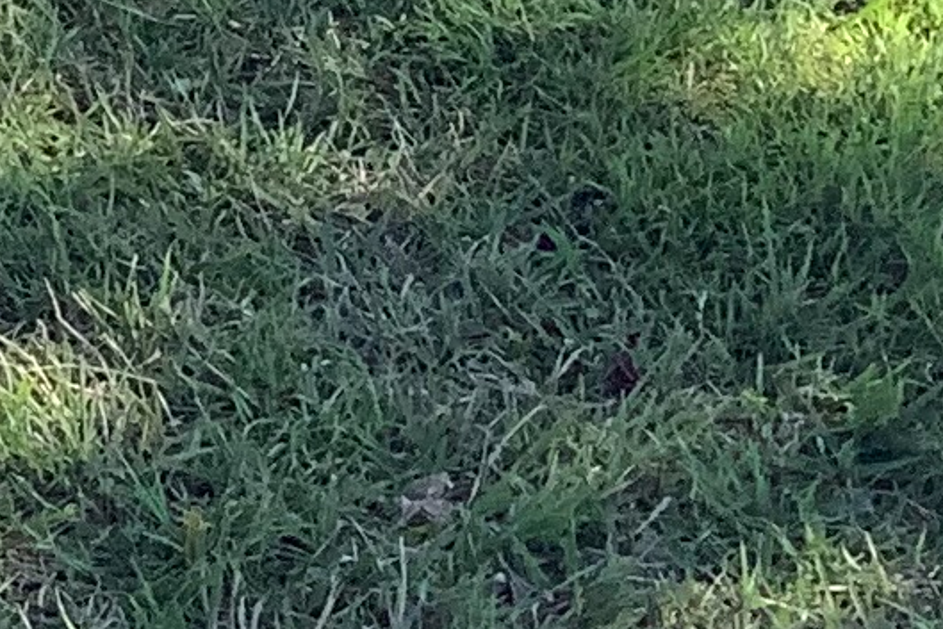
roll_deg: -1.8
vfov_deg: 6.6
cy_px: -875
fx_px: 5214
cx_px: -1271
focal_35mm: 199
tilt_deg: -21.8
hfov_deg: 9.3
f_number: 2.4
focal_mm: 3.3
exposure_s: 1/350
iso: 25
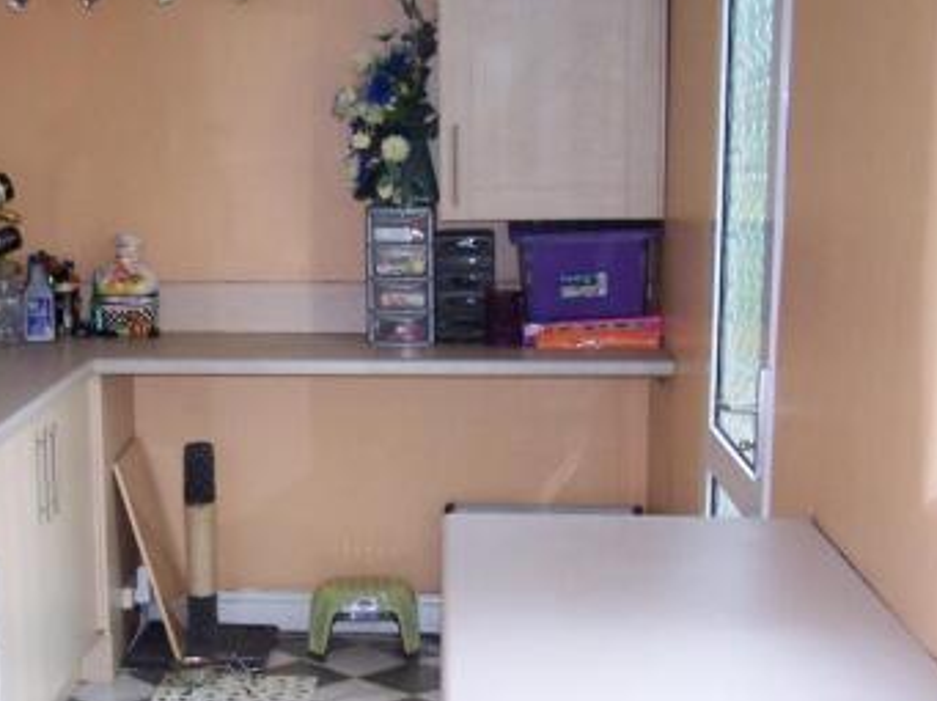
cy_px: 510
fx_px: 1758
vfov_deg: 22.4
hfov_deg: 29.6
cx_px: 301
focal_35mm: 65
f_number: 2.8
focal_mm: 6.3
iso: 140
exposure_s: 1/60
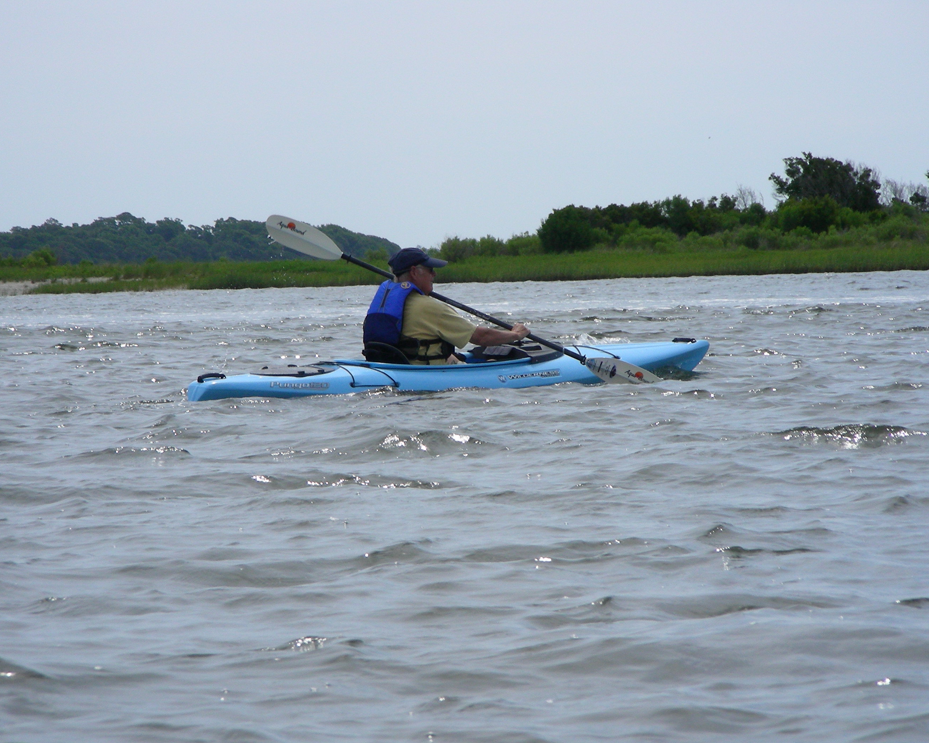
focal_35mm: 205
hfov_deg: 9.4
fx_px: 5636
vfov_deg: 7.5
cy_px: 370
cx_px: 455
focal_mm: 32.7
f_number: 5.6
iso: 50
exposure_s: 1/676
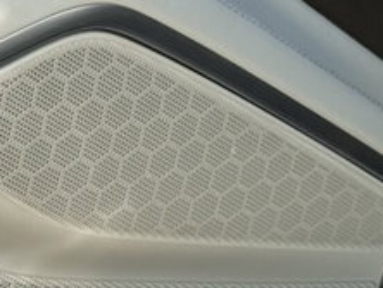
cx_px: -297
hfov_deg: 8.6
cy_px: 41
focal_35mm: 221
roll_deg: +1.3
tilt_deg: -9.2
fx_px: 2448
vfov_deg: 6.7
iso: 100
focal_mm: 6.76
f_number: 1.78
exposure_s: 1/837
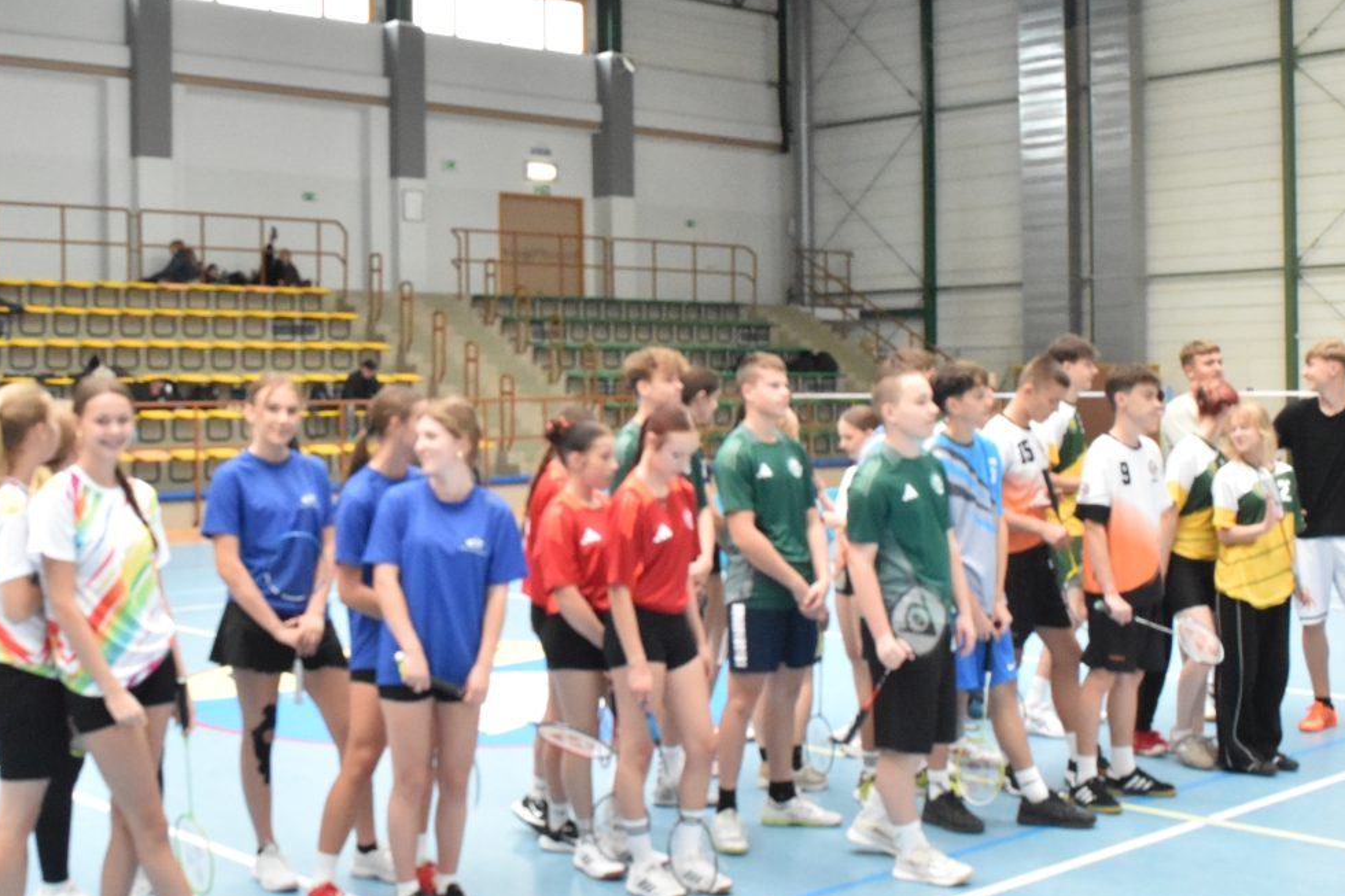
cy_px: 418
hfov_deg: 40.2
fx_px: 1830
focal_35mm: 49
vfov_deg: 27.5
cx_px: 565
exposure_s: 1/200
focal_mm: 20
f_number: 7.1
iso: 5000
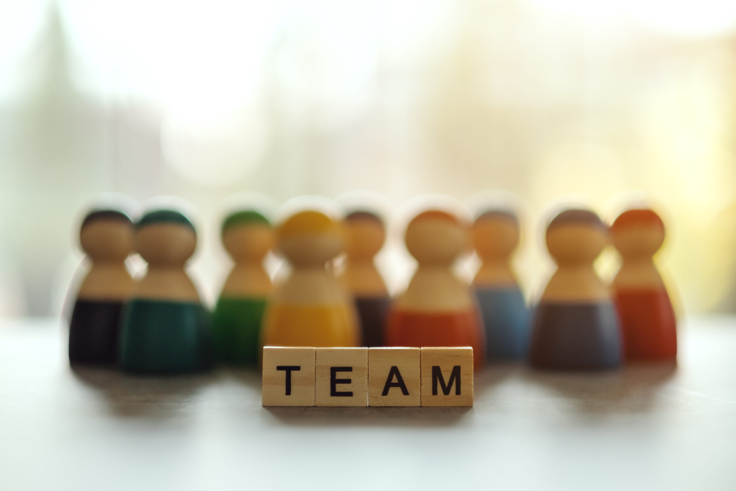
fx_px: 1717
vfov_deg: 16.3
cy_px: 246
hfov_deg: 24.2
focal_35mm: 84
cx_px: 368
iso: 200
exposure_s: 1/2200
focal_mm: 56
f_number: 1.2
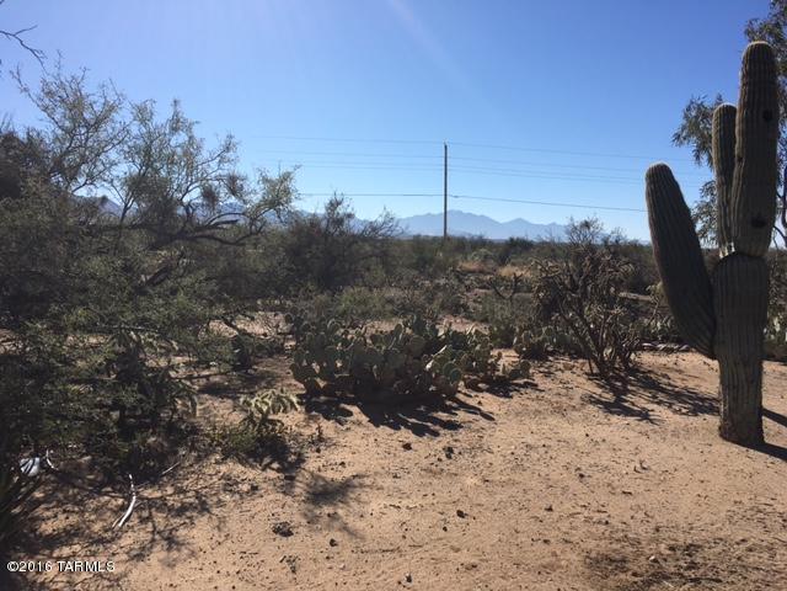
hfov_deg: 61.7
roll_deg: -2.0
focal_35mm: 29
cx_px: 394
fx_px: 659
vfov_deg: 48.2
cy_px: 296
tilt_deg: -6.0
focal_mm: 4.15
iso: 25
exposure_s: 1/2404
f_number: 2.2
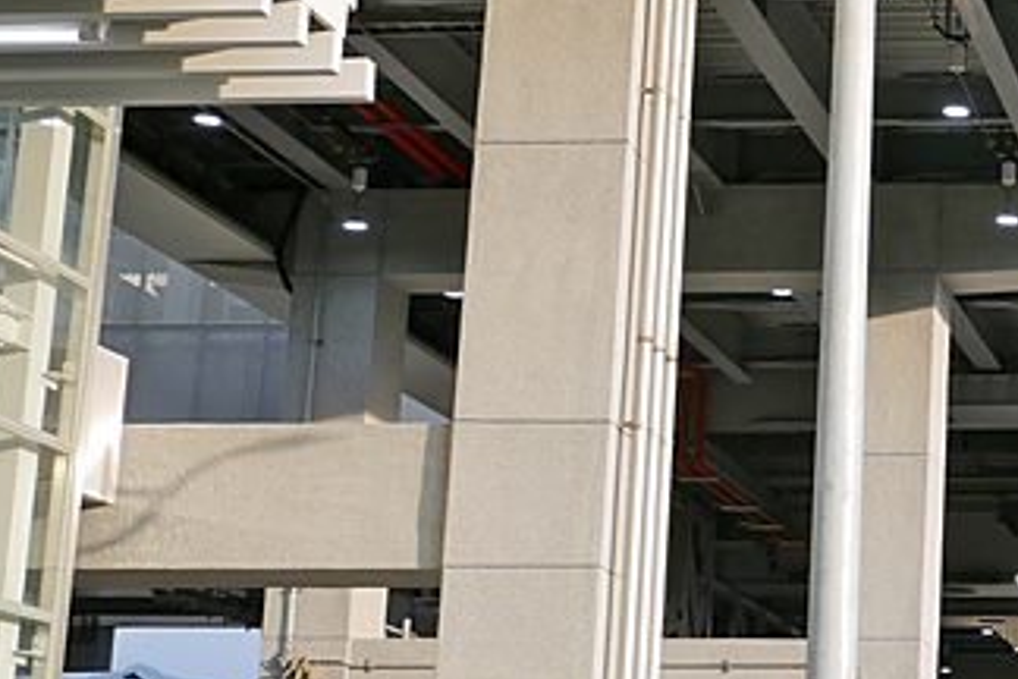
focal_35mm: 90
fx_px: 2545
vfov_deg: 15.2
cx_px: 1332
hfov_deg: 20.6
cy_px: 388
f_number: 3.2
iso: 200
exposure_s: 1/640
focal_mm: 14
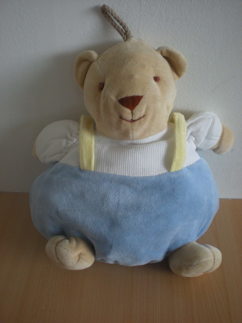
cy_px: 162
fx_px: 354
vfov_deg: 49.0
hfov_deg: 37.7
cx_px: 121
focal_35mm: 38
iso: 200
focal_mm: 6.3
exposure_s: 1/20
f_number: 3.1
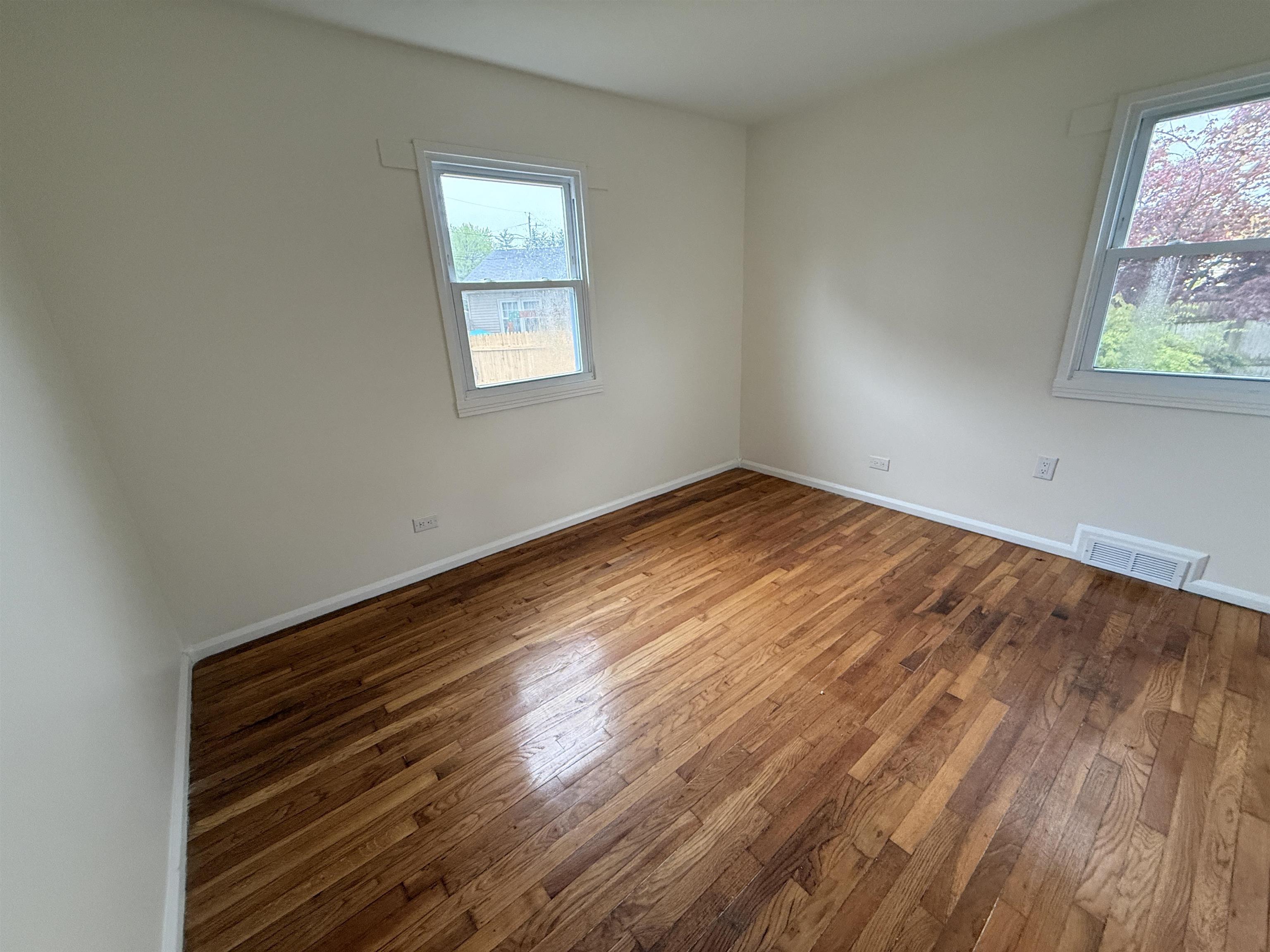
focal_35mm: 14
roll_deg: +3.1
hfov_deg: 102.1
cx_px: 635
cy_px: 476
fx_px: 514
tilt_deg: -19.6
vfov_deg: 85.7
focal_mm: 2.22
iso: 320
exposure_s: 1/60
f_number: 2.2
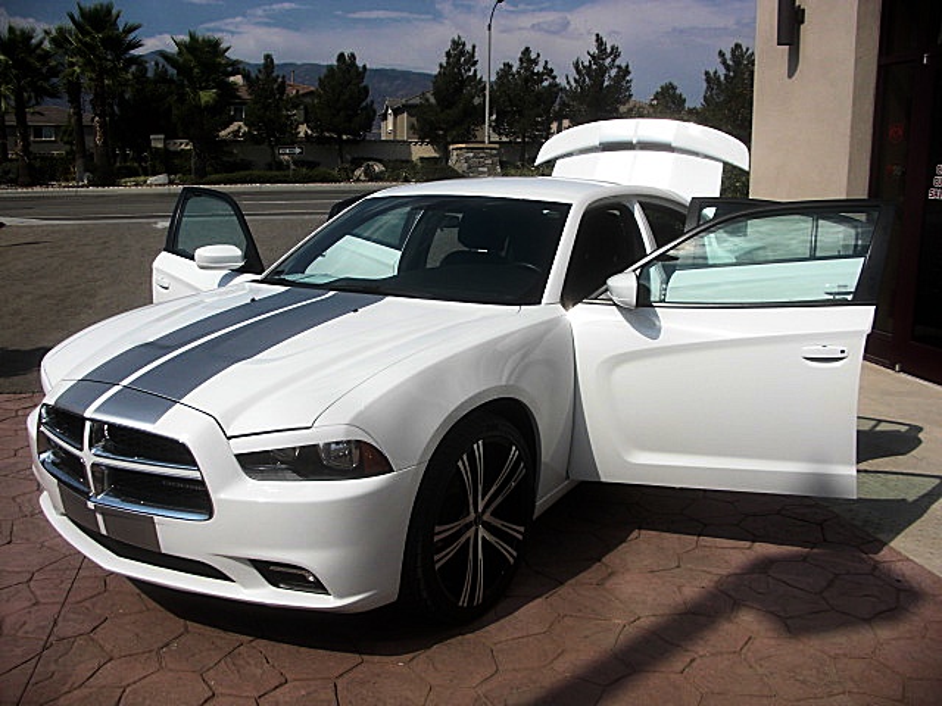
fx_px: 980
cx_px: 471
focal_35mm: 36
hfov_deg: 51.4
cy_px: 353
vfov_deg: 39.7
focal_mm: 6.3
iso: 50
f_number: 7.9
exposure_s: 1/250
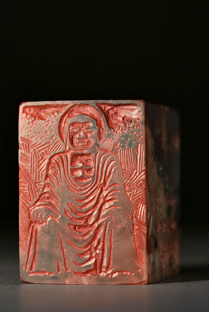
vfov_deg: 16.6
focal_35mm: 123
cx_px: 88
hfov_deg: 11.2
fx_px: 1069
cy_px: 134
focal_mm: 105
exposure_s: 1/125
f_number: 11
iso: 125
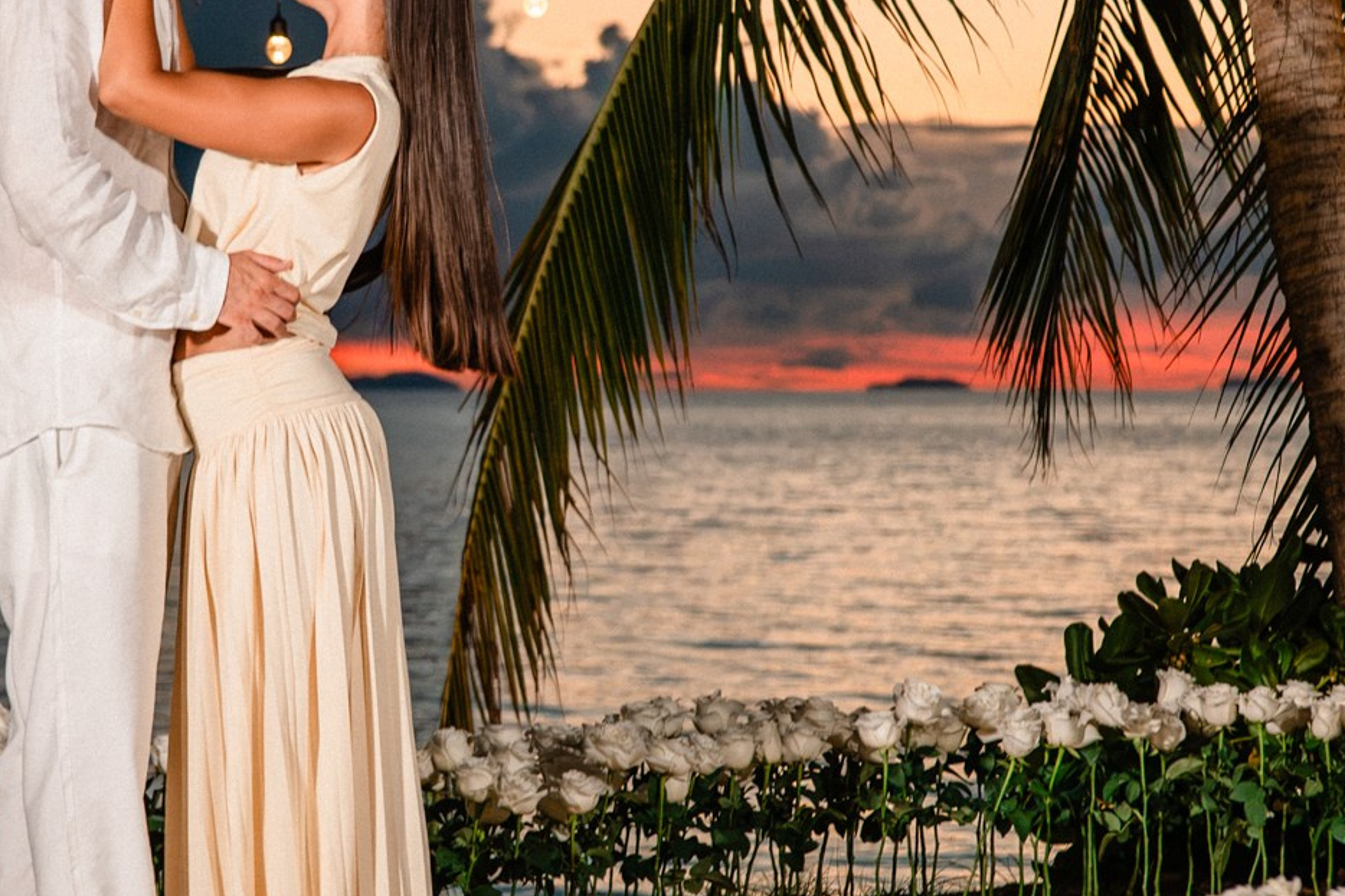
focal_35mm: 126
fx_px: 4706
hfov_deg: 16.2
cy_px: 365
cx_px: 272
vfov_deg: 10.9
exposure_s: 1/400
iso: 5000
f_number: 3.2
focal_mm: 50
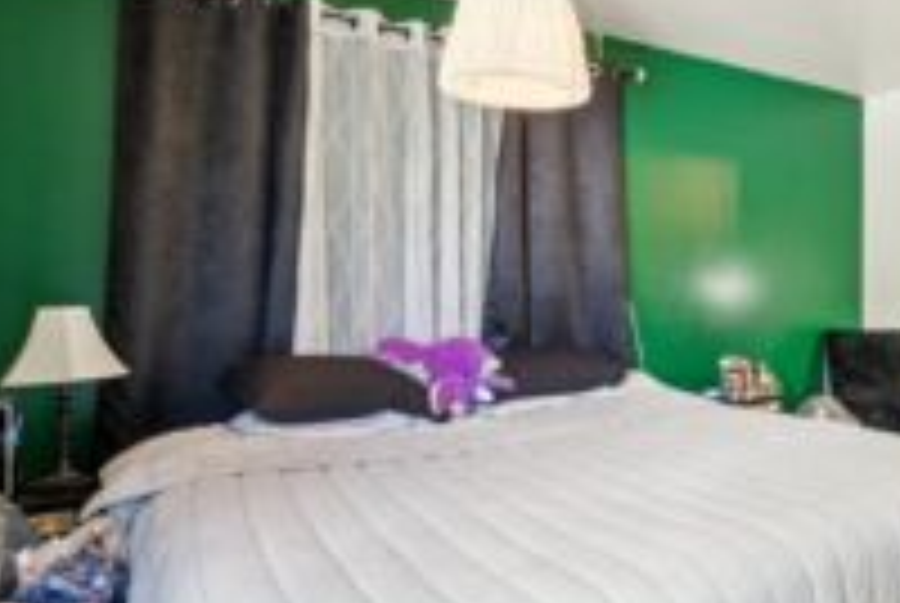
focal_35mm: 30
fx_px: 751
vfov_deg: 43.6
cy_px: 254
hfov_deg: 57.6
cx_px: 711
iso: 250
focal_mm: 10
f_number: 9
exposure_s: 1/4
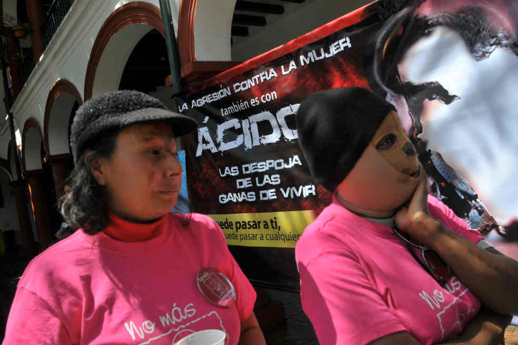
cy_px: 172
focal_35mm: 30
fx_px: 431
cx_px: 259
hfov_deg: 62.0
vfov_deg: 43.6
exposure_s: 1/400
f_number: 6.3
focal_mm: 20
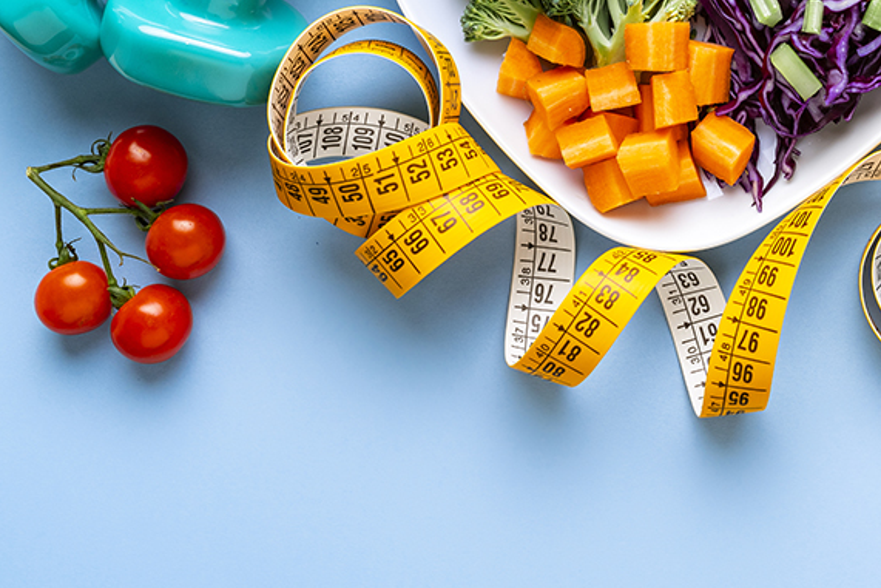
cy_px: -28
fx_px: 2056
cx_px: 853
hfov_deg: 23.3
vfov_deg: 15.9
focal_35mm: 84
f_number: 8
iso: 100
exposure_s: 1/100
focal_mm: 40
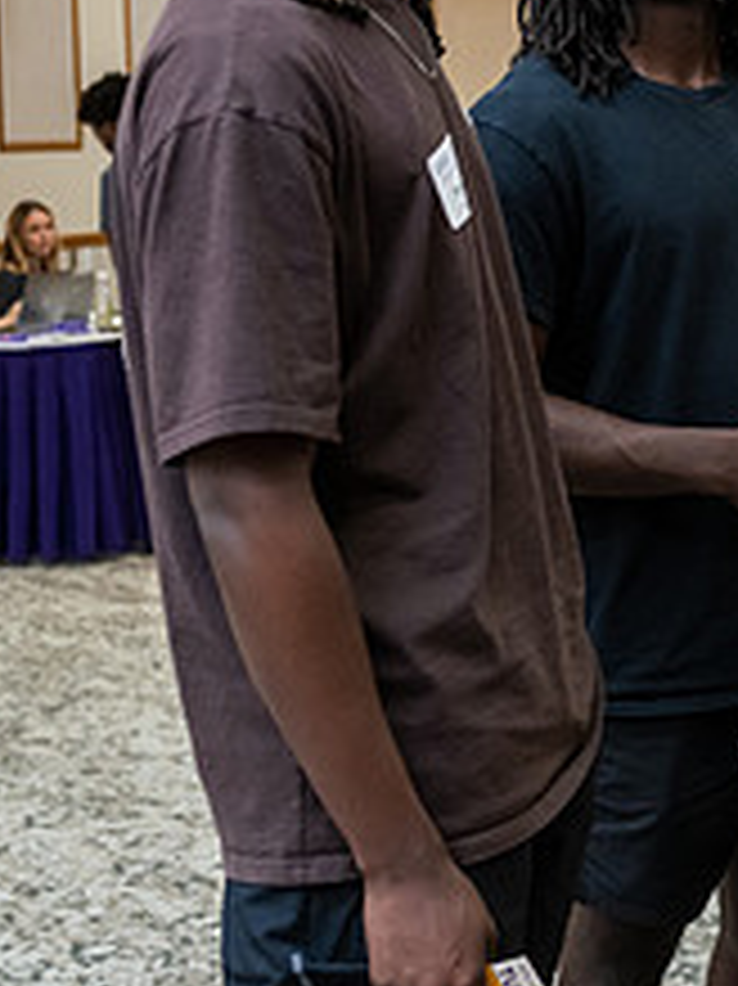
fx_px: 2760
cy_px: 151
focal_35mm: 97
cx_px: 702
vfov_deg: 20.0
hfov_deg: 15.0
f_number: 3.5
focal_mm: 38
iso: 2500
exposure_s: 1/200
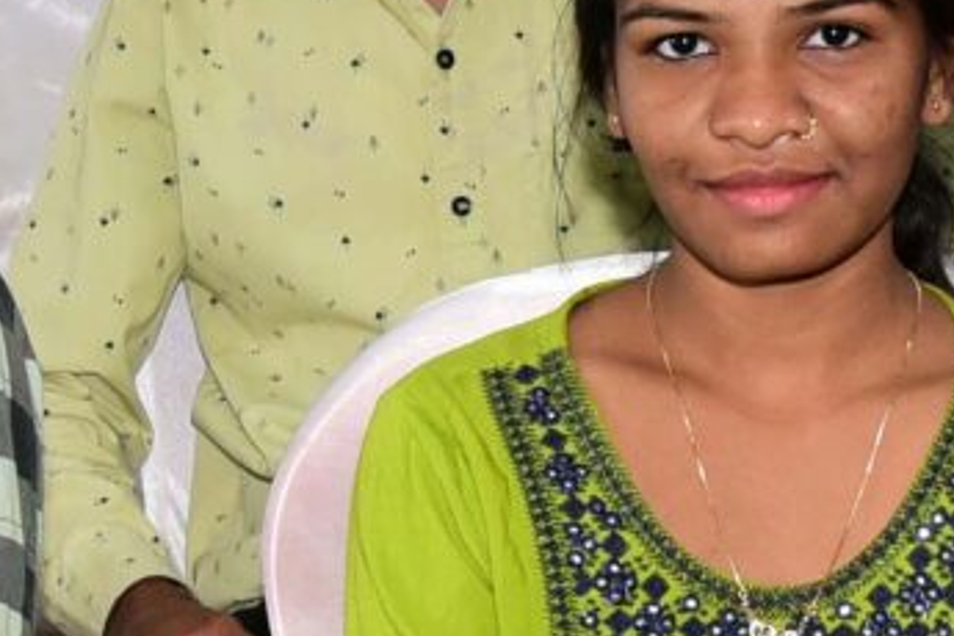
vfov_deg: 5.3
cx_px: 863
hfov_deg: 7.9
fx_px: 6889
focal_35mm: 260
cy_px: 463
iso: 1250
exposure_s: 1/100
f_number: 6.3
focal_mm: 35
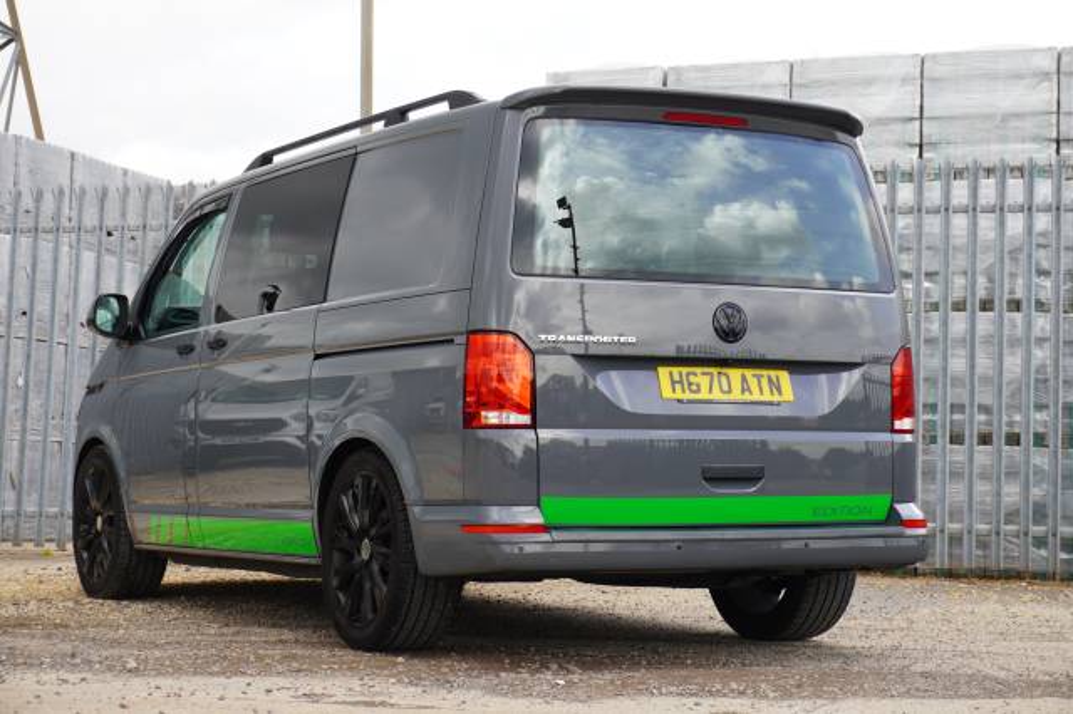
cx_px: 536
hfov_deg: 28.7
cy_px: 357
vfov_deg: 19.3
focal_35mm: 70
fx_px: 2100
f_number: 5.6
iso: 100
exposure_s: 1/80
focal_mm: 47
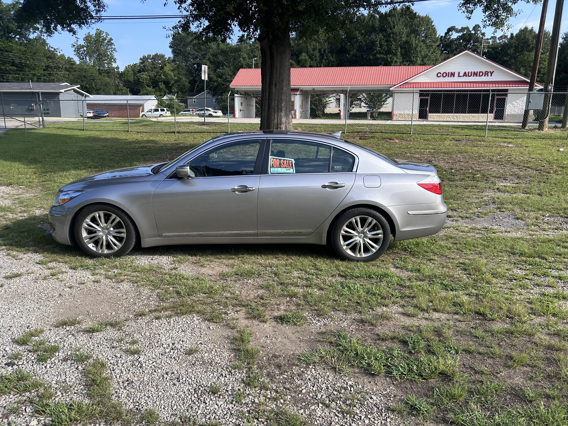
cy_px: 213
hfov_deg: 67.3
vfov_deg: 53.1
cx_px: 284
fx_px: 427
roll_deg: -1.0
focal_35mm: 26
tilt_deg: -11.6
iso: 50
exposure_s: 1/1838
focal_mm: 5.7
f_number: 1.5
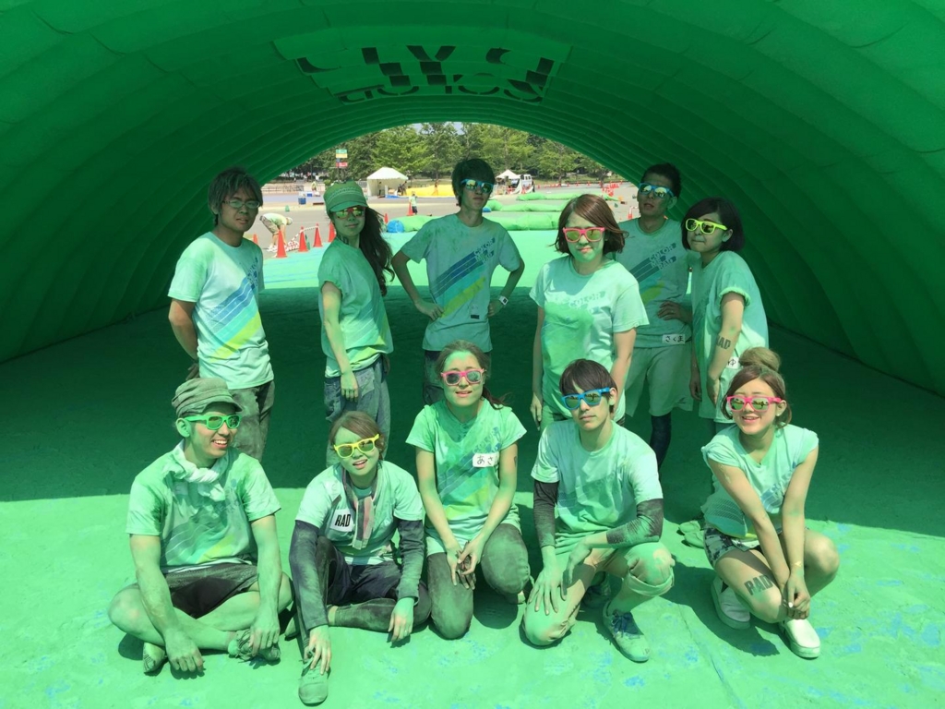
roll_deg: +0.3
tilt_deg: -12.2
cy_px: 354
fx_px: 792
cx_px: 472
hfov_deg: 61.7
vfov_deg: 48.2
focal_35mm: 29
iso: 32
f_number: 2.2
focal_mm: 4.15
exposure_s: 1/1799
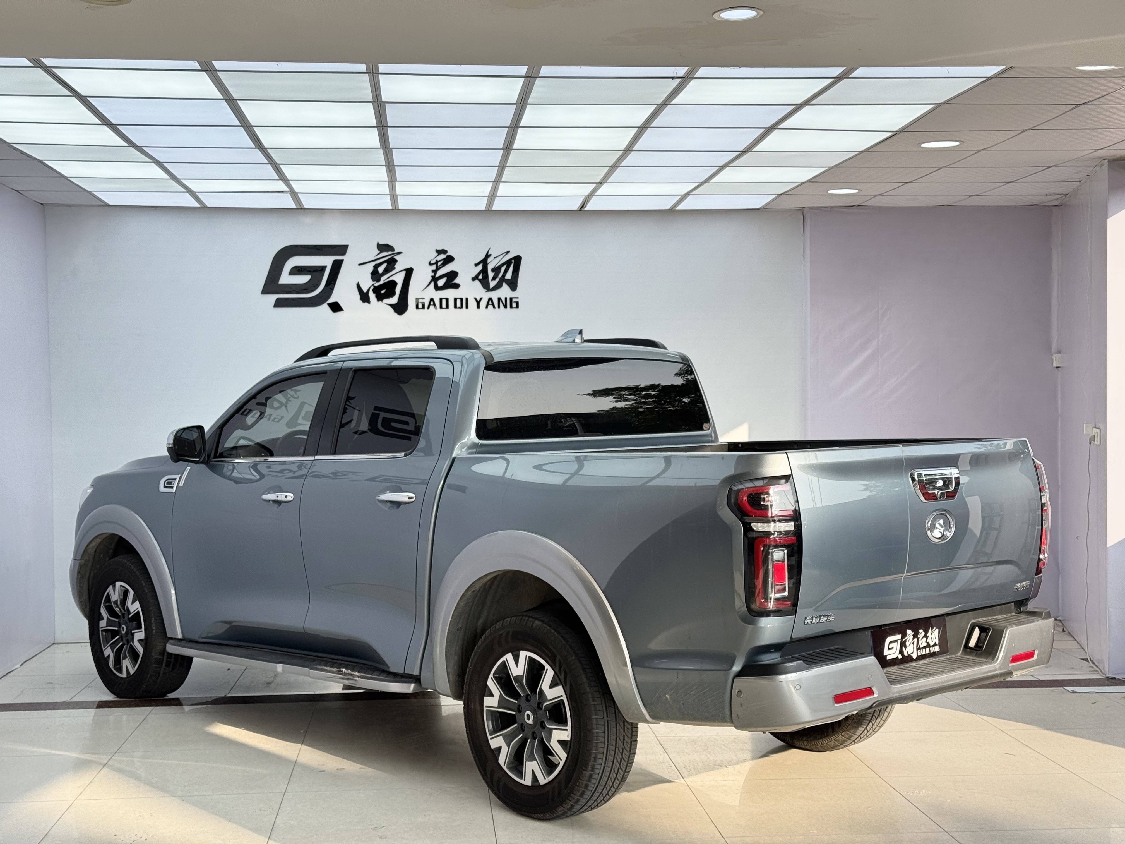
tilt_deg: -0.7
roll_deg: +1.0
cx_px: 562
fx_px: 1560
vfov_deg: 30.3
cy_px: 422
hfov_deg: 39.7
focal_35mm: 48
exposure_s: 1/1560
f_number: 1.78
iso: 64
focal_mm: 6.76
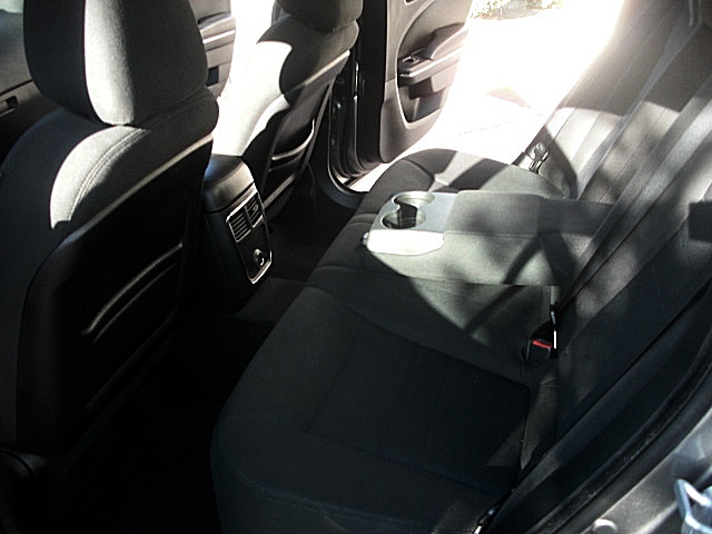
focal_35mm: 36
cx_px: 356
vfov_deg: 39.7
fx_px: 740
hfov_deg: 51.4
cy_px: 267
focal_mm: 6.3
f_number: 2.8
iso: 200
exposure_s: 1/125
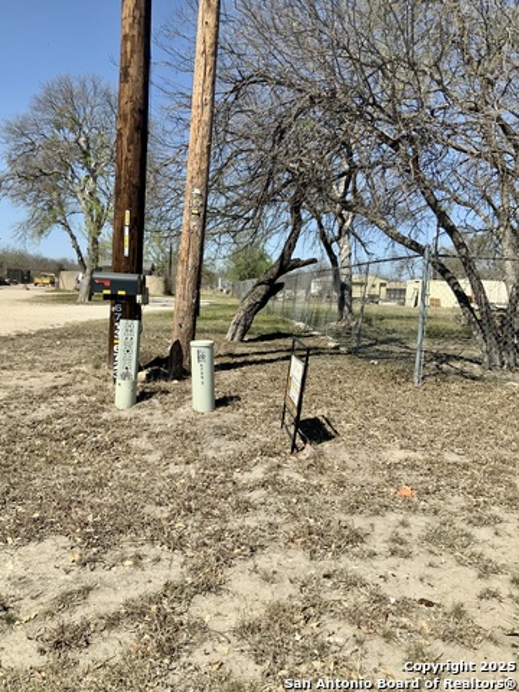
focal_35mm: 29
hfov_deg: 48.2
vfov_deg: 61.7
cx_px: 260
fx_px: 580
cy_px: 346
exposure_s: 1/2227
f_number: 1.8
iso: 16
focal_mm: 3
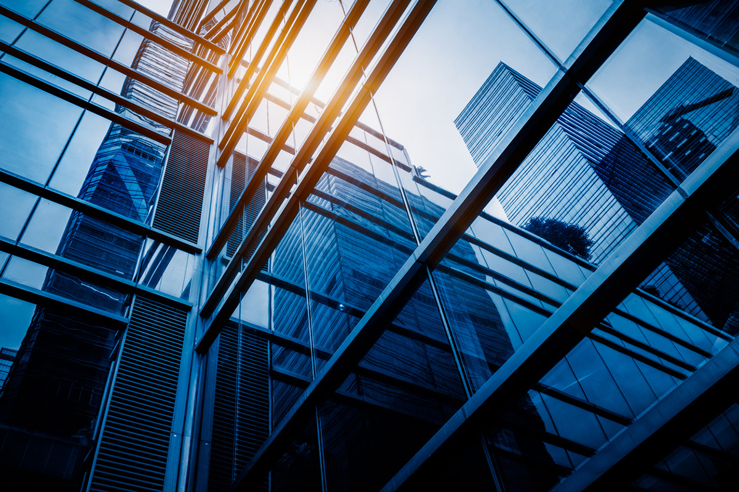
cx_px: 370
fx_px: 657
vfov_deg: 41.1
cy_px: 246
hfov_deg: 58.7
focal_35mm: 32
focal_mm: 32
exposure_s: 1/40
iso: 100
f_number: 8
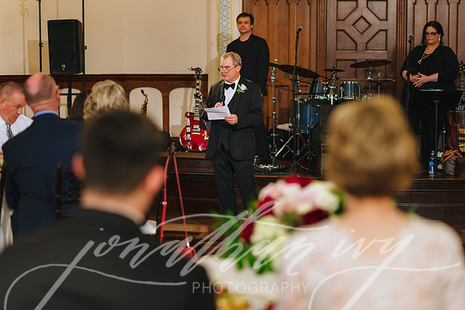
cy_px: 155
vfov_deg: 16.1
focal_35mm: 85
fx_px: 1098
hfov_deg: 23.9
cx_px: 232
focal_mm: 85
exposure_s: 1/160
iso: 320
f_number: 2.5
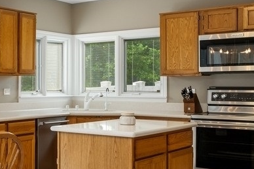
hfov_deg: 26.0
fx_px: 465
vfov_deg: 20.5
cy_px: 64
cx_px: -78
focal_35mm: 66
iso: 200
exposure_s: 1/50
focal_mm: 16
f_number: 8
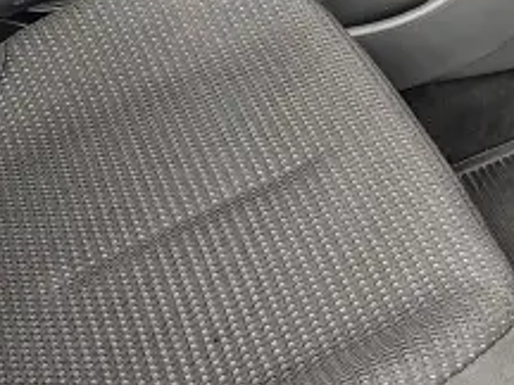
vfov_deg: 19.9
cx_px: 259
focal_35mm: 68
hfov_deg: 28.6
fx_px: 1010
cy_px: -112
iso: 100
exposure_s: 1/102
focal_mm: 5.56
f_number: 1.8
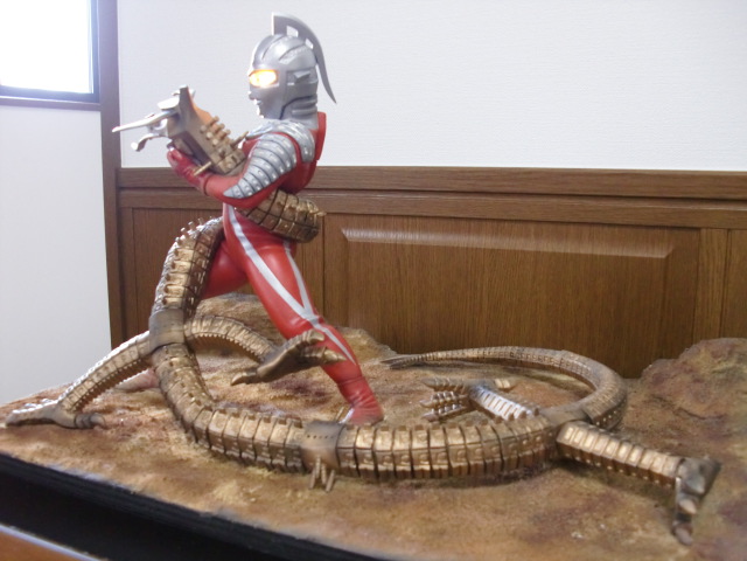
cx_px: 374
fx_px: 777
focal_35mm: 36
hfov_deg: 51.4
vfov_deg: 39.7
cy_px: 280
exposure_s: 1/60
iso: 500
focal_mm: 6.3
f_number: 2.8
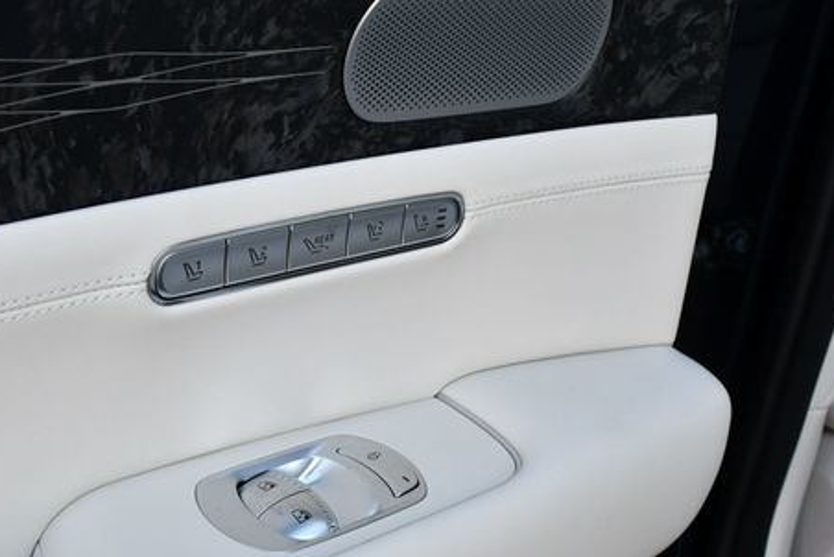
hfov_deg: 38.7
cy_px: 334
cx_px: 328
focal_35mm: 51
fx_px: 1182
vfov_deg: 26.5
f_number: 5.6
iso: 400
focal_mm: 18
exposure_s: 1/250
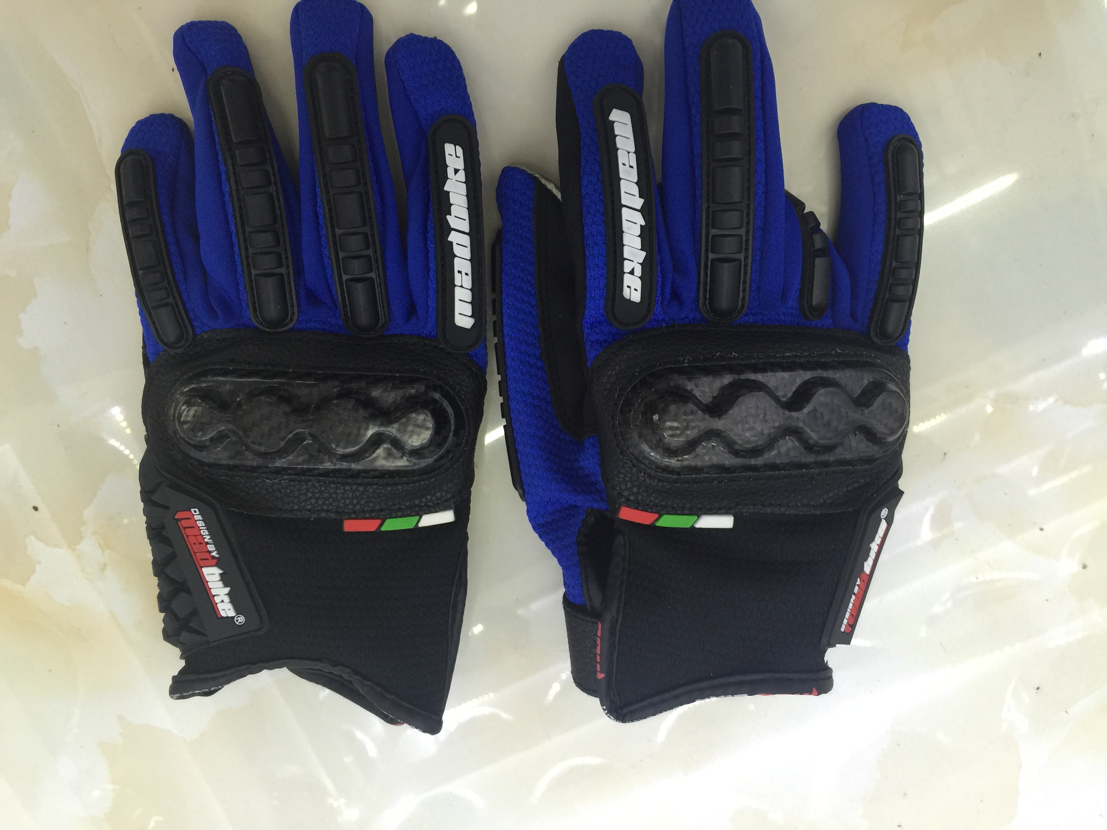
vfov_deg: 48.2
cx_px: 554
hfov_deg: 61.7
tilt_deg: -81.4
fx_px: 927
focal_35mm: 29
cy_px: 415
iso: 64
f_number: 2.2
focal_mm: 4.15
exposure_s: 1/17
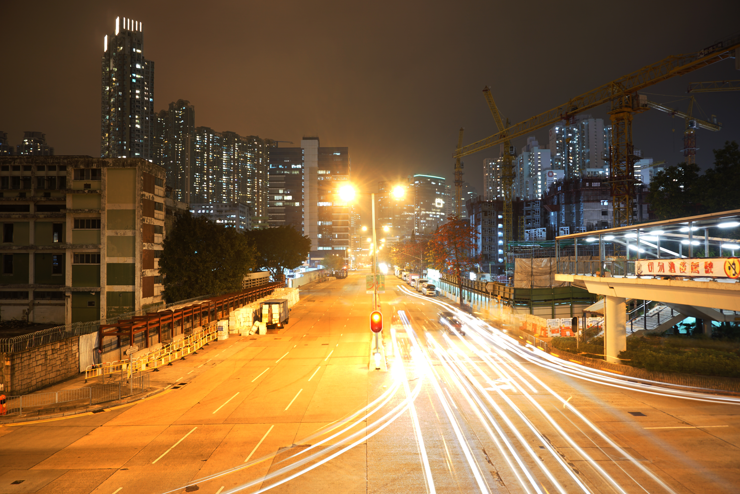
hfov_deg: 73.7
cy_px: 247
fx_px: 493
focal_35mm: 24
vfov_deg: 53.1
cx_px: 370
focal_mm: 16
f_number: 5.6
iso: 100
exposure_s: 10
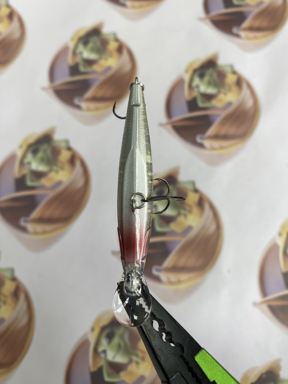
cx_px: 144
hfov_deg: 54.9
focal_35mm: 25
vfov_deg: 69.4
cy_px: 192
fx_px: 277
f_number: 1.8
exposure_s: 1/120
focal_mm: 4.25
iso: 64
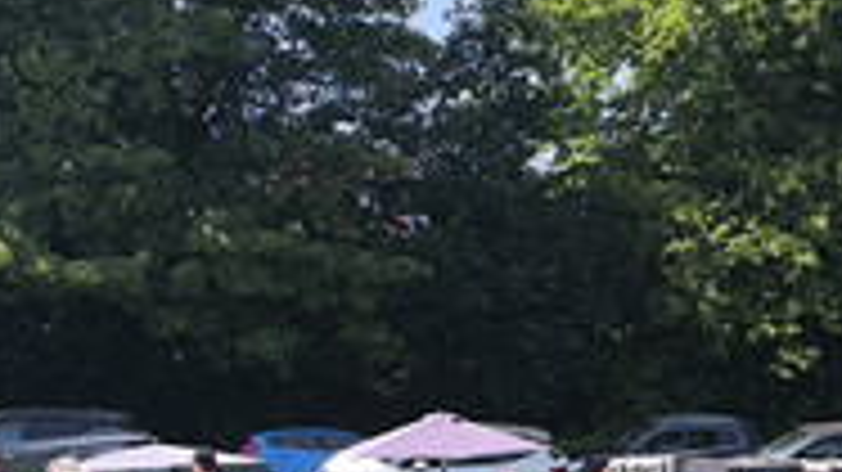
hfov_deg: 15.8
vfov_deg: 8.9
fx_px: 2990
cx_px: 815
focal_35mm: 134
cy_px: 627
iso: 50
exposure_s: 1/655
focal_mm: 6.14
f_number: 1.65
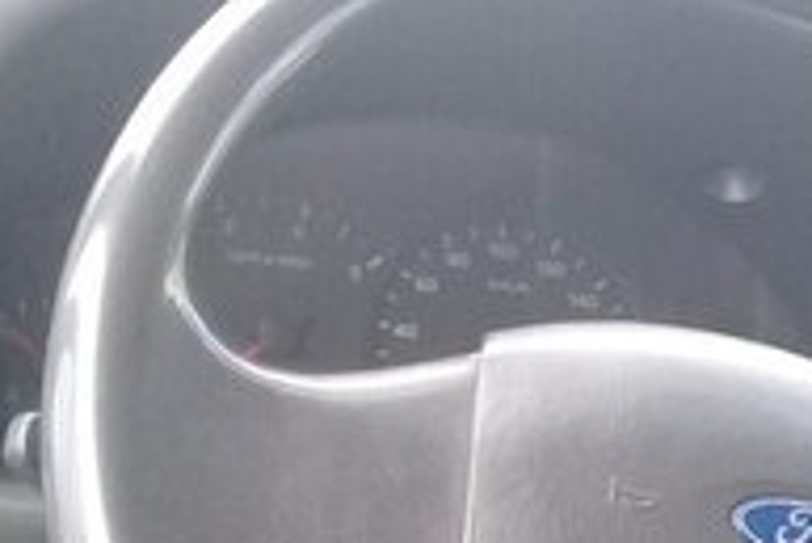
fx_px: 2483
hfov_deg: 17.0
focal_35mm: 110
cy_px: 701
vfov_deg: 12.1
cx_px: 1182
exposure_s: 1/100
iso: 80
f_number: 2.2
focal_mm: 3.3
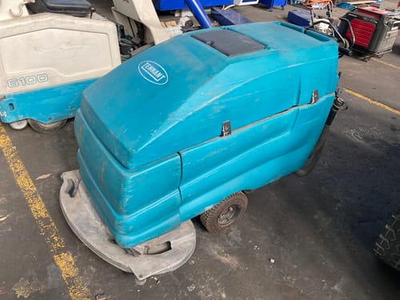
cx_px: 200
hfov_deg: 63.4
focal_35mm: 28
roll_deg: -3.2
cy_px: 150
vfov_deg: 49.7
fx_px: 324
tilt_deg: -34.8
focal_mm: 3.99
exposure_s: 1/82
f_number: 1.8
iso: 80
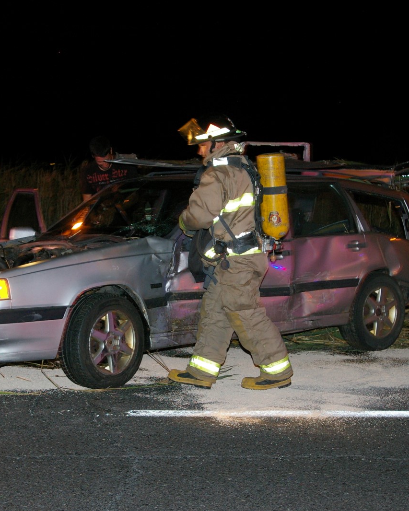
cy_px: 257
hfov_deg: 21.6
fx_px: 1070
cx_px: 170
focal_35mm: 71
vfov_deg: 26.9
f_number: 5.6
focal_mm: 33
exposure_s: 1/15
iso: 800
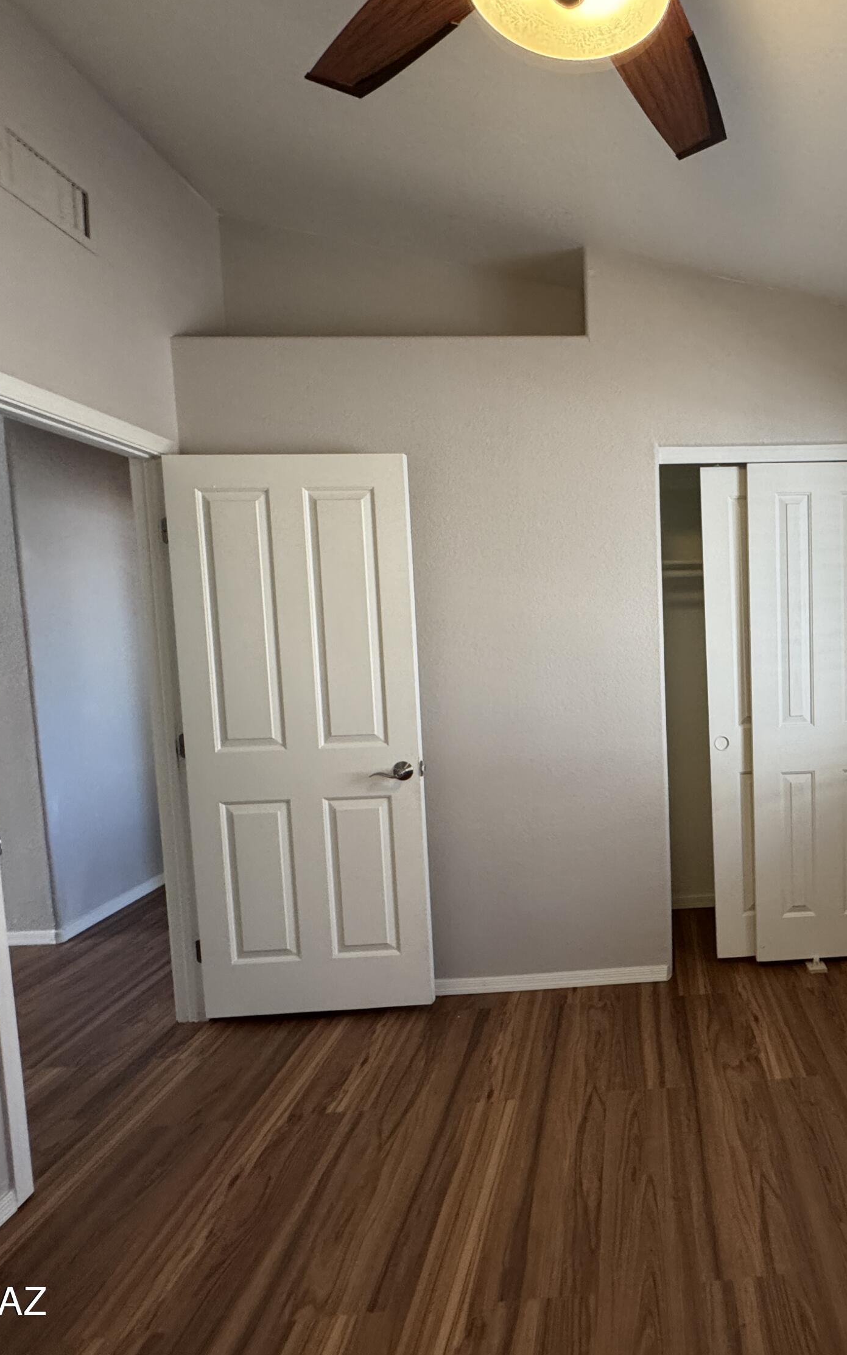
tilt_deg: -5.3
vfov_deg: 85.1
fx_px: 739
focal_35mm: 20
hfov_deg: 55.4
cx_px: 680
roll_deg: +1.3
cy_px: 679
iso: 320
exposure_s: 1/120
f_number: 2.2
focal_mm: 2.22
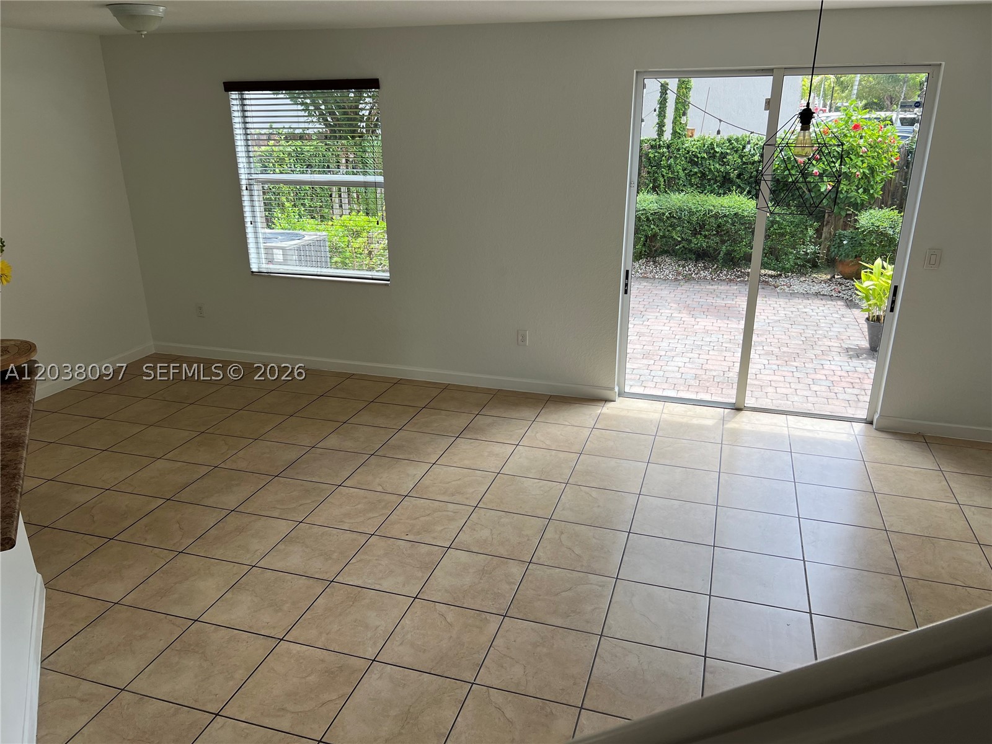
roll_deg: +1.1
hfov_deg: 67.3
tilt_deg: -20.3
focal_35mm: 26
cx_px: 496
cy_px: 372
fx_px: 745
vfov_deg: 53.1
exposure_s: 1/374
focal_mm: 5.7
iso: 50
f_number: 1.5
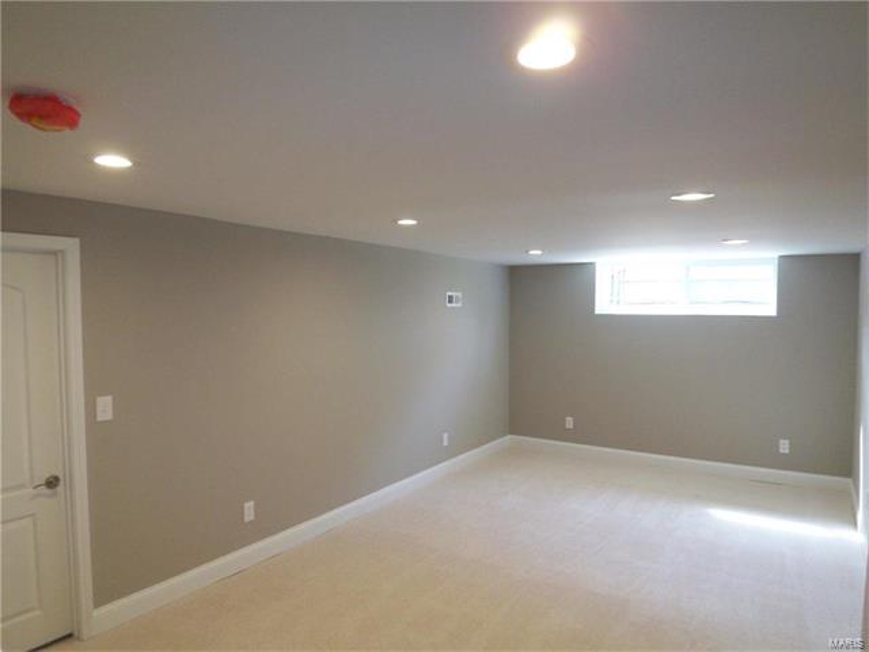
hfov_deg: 73.9
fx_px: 577
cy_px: 326
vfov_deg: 58.9
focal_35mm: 23
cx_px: 434
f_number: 2.8
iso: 100
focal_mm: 3.8
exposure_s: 1/30
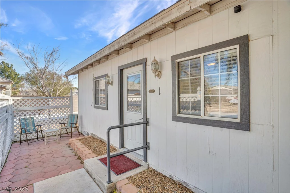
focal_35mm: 17
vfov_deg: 70.5
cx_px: 145
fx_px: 137
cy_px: 96
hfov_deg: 93.3
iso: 125
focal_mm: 17
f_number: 8
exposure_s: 1/60
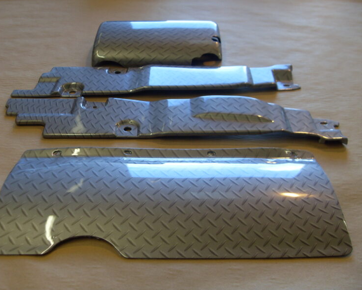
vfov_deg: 40.1
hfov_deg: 49.1
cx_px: 169
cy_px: 145
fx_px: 396
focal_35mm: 37
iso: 100
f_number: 2.8
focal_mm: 6.3
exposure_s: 1/60
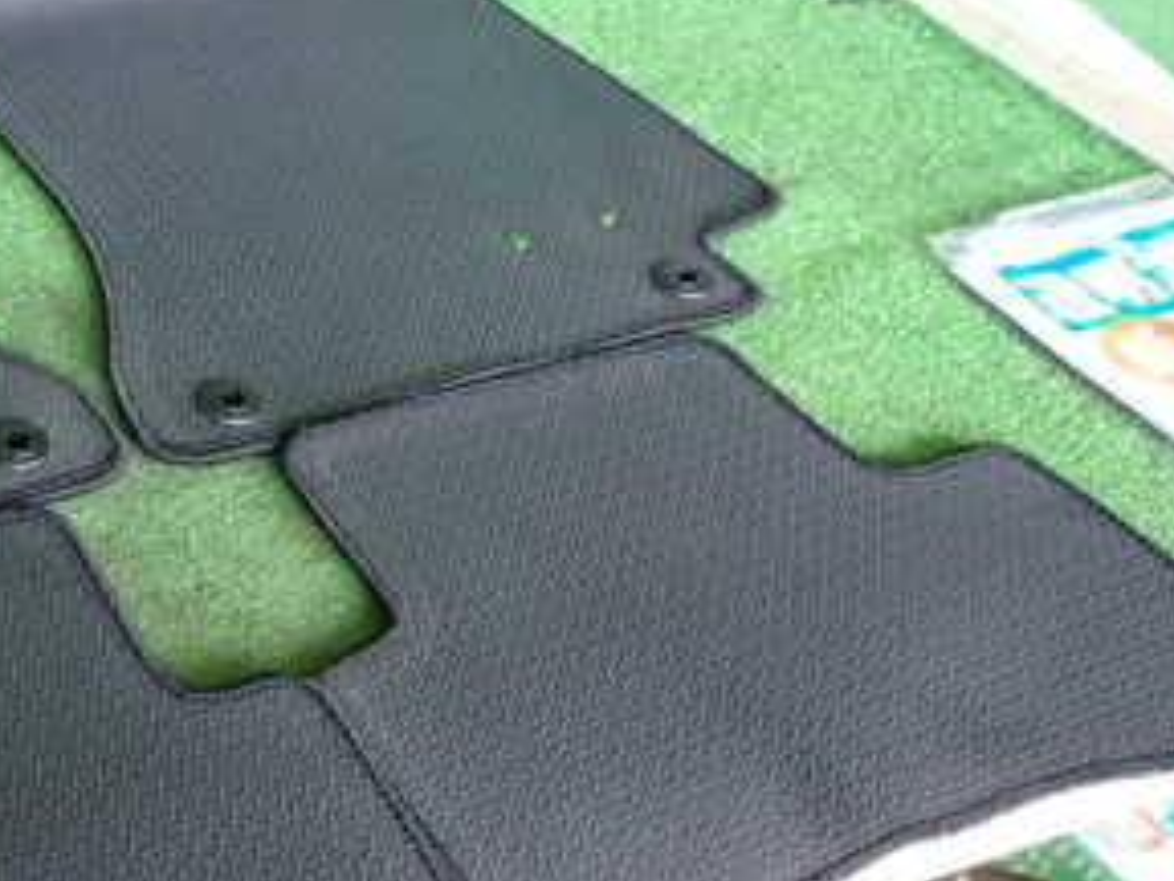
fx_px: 1764
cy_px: 432
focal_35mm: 52
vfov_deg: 28.0
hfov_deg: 34.2
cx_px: 61
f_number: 2
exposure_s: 1/60
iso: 160
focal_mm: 4.5
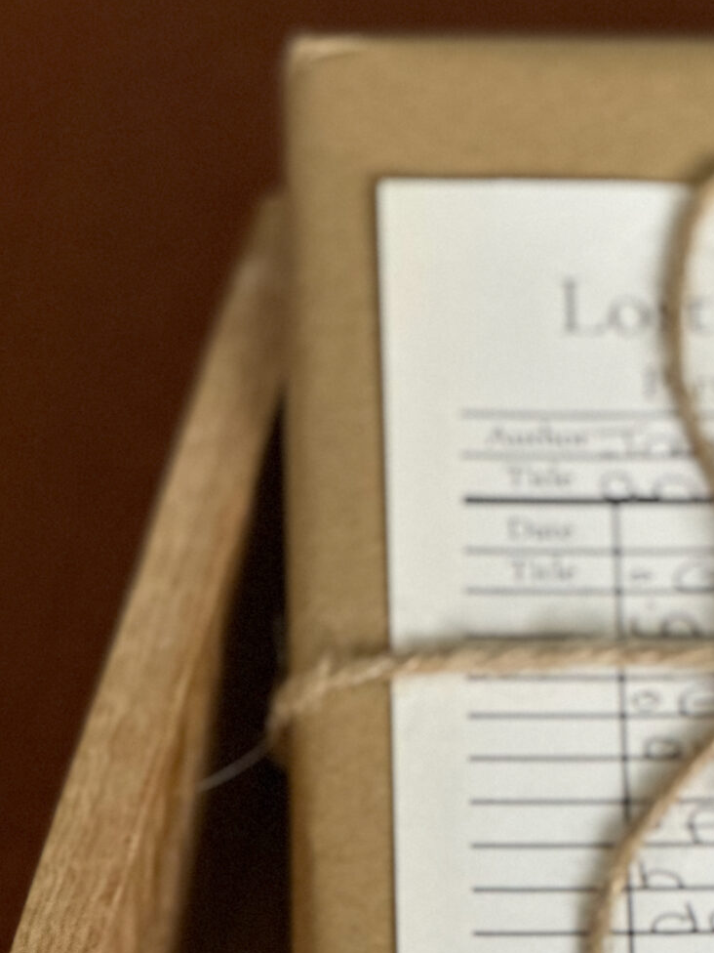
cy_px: 1114
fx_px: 5555
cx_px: 929
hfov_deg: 7.3
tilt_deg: -47.0
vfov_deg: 9.7
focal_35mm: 202
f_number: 2.8
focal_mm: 9
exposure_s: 1/40
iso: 250
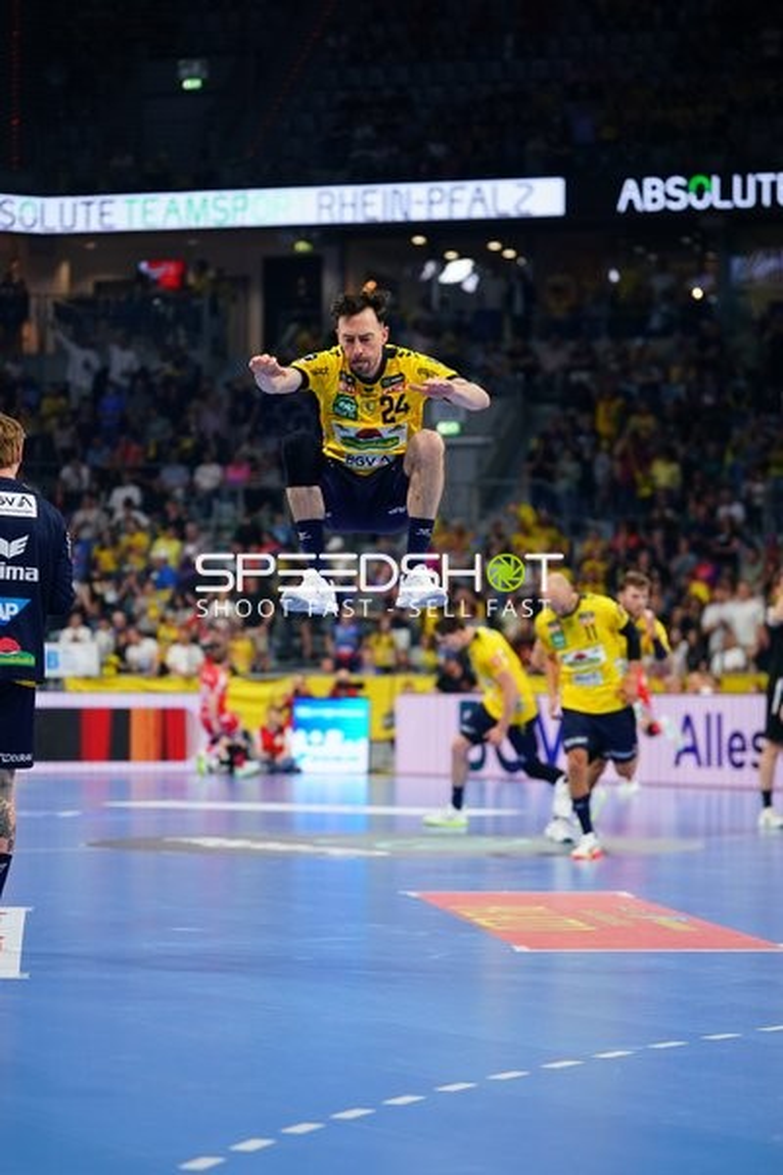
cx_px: 392
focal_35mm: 104
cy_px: 588
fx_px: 3393
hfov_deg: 13.2
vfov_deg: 19.6
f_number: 2.8
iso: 2000
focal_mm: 104
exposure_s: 1/1600
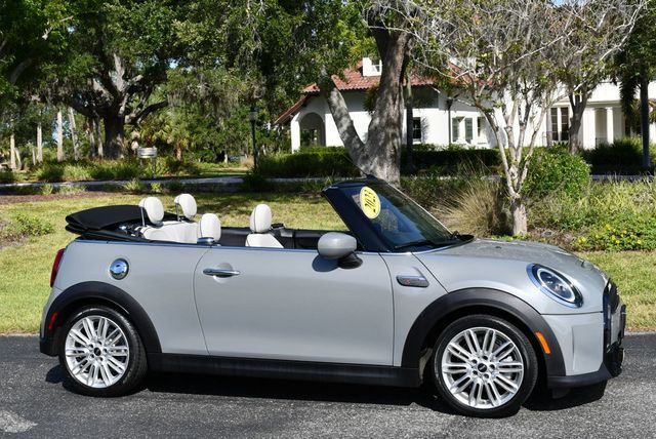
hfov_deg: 35.6
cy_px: 220
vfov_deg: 24.2
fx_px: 1021
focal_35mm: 56
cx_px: 328
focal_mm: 28
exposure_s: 1/250
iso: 125
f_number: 8
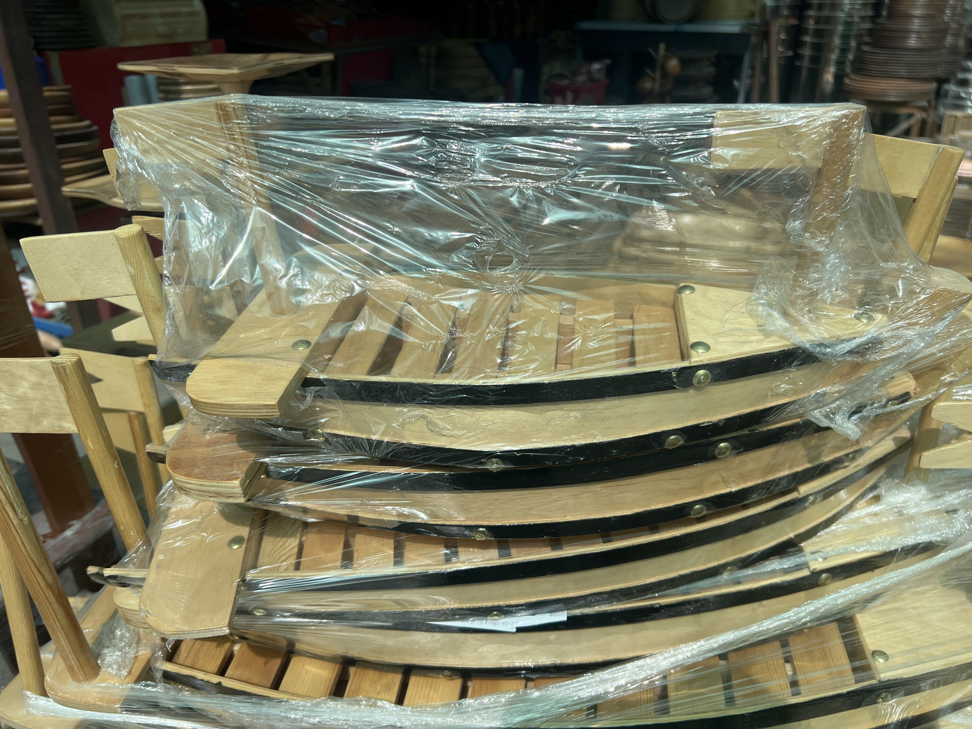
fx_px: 730
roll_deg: -1.1
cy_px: 364
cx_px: 486
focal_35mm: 26
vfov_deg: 53.1
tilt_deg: -28.2
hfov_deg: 67.3
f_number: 1.5
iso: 50
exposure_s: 1/1808
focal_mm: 5.7
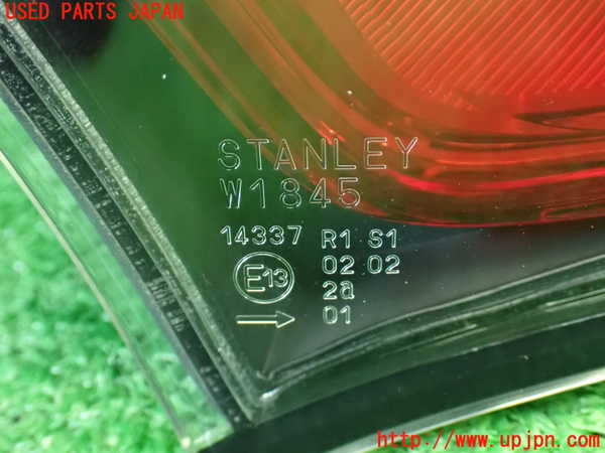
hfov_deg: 40.4
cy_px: 226
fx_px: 821
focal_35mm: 47
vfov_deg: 30.9
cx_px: 302
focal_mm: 8.4
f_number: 3.1
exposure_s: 1/40
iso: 1600
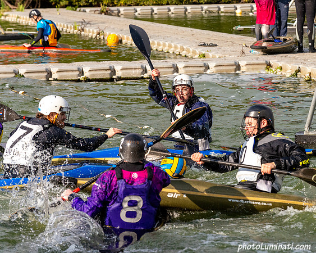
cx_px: 198
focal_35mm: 235
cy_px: 121
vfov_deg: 6.6
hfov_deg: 8.2
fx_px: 2199
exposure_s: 1/3200
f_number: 8
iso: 2500
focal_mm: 200
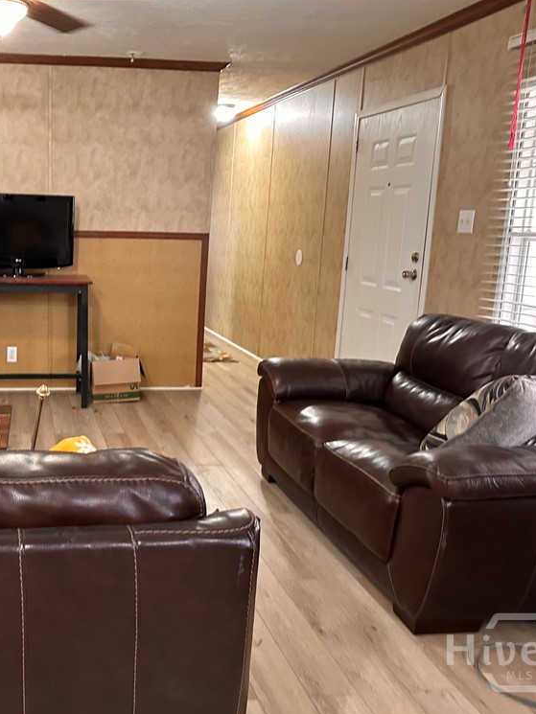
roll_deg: -1.6
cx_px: 87
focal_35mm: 33
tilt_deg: -11.4
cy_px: 358
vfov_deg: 55.3
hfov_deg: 40.7
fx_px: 681
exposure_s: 1/40
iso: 640
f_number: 1.78
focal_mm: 6.86
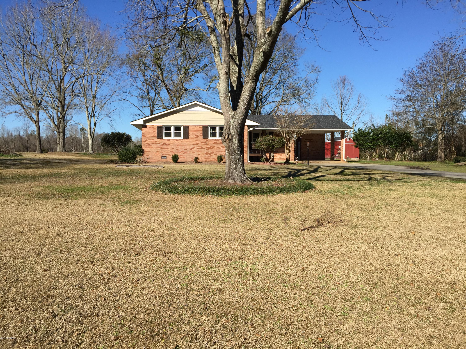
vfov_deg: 48.2
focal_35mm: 29
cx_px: 233
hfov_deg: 61.7
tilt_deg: -1.1
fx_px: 390
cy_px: 174
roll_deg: -1.4
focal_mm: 4.15
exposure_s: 1/1980
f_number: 2.2
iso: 32
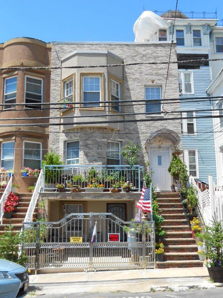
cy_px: 149
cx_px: 112
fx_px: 318
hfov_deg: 38.7
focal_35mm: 37
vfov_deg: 50.1
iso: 80
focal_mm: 6.7
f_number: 3.9
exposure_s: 1/400
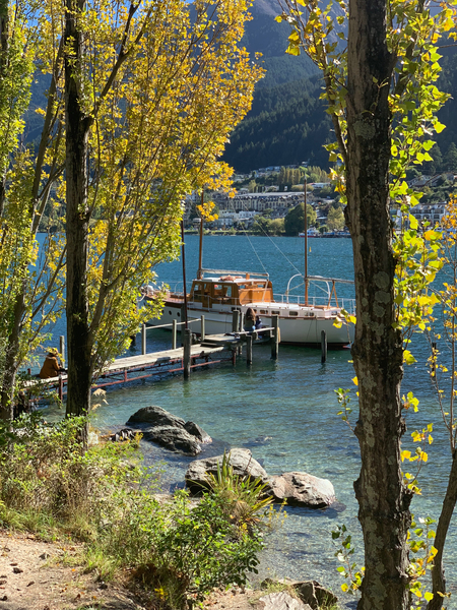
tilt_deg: -3.2
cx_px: 228
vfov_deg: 36.8
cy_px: 305
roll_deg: -0.4
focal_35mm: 52
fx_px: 915
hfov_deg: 28.0
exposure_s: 1/396
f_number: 2.4
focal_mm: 6
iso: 16
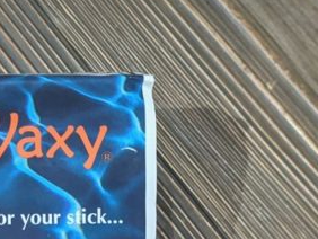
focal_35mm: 98
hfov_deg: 19.6
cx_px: 29
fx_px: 901
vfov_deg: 15.0
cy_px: 186
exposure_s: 1/24.7
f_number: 1.8
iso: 458
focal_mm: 4.44
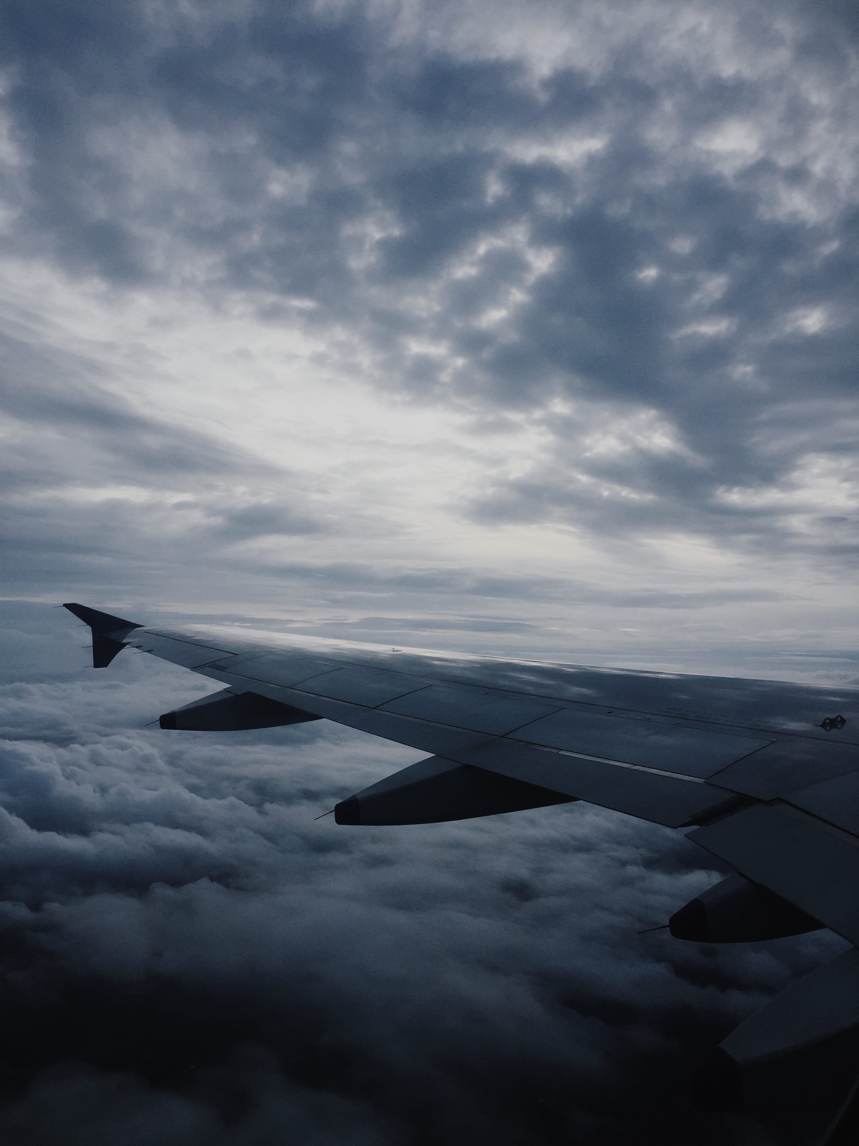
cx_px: 430
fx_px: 960
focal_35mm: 29
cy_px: 573
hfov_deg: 48.2
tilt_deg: +5.2
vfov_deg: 61.7
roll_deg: -1.6
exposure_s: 1/165
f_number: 2.2
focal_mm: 4.15
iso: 32
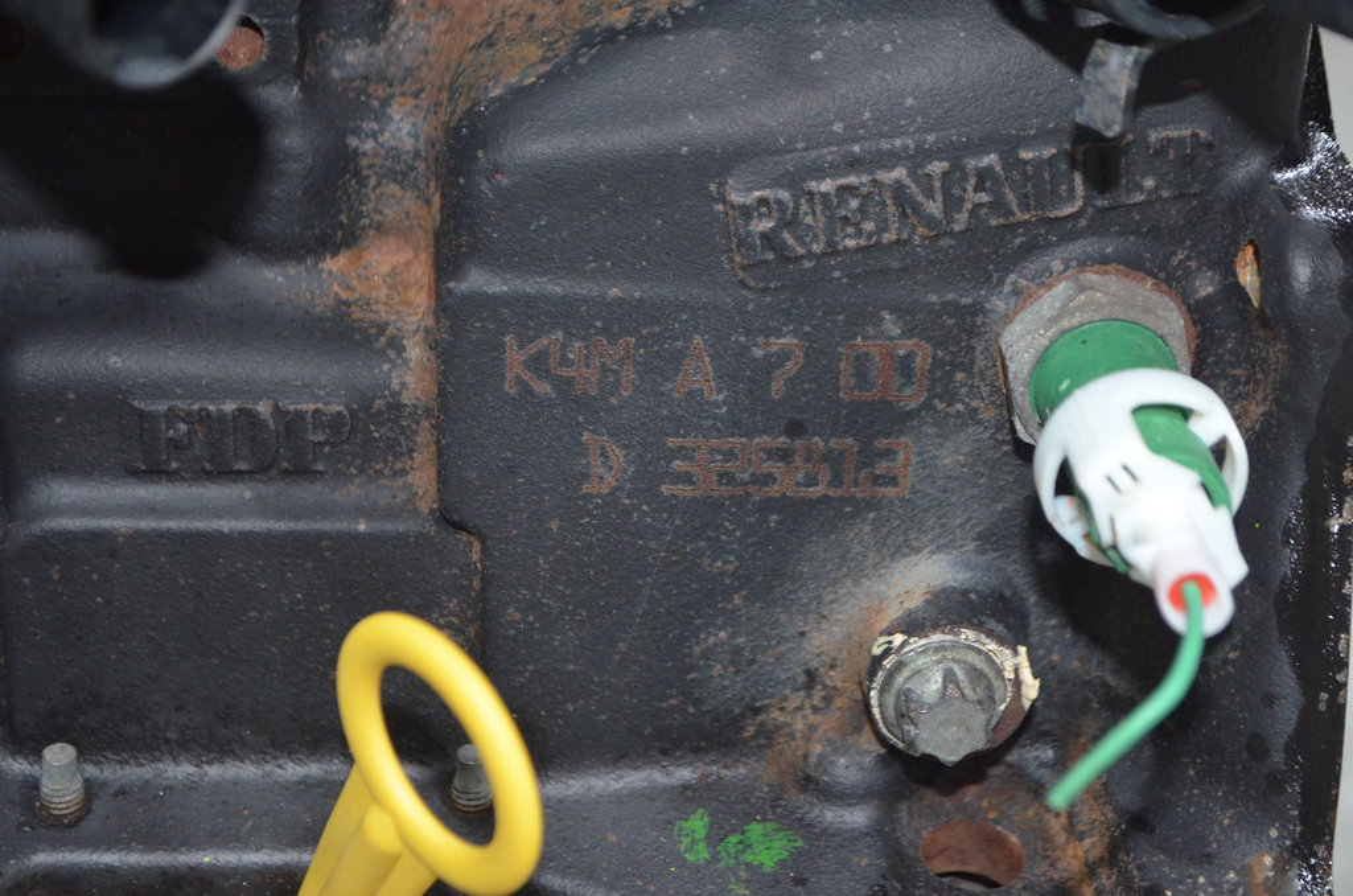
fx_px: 2588
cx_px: 676
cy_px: 448
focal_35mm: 69
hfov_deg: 29.3
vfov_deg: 19.6
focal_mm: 46
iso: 2200
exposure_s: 1/60
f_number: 5.3
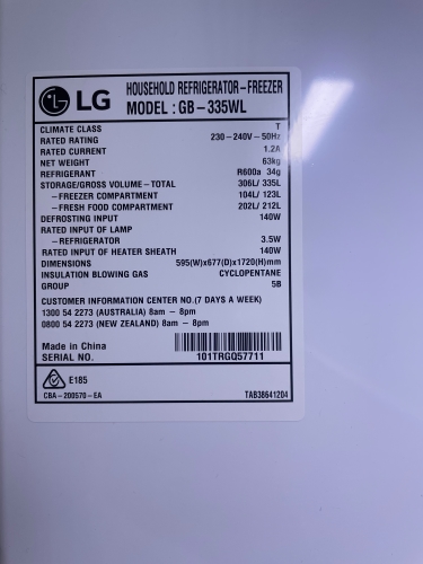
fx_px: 424
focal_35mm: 26
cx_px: 212
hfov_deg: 53.1
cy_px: 282
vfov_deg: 67.3
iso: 100
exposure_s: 1/121
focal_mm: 4.2
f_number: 1.6
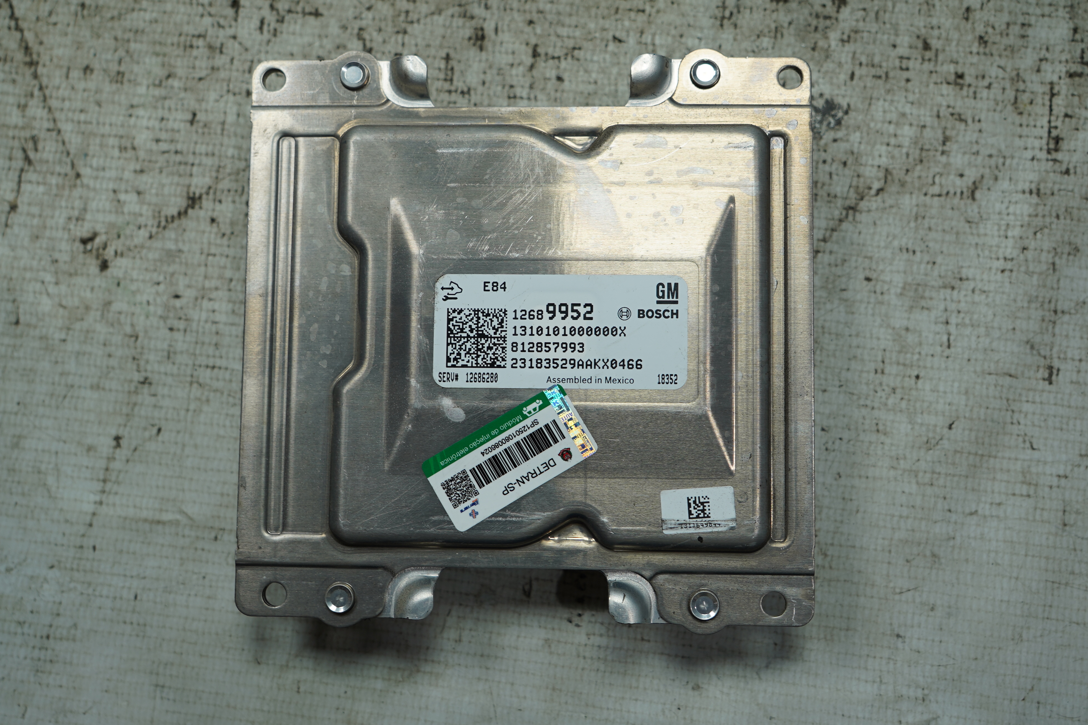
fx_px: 1269
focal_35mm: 42
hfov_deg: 46.4
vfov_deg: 31.9
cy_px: 362
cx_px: 544
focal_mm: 28
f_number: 4
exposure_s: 1/60
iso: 100
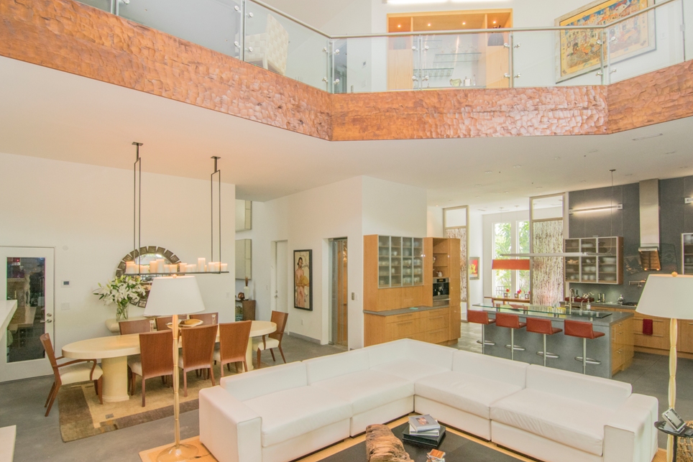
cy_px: 241
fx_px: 338
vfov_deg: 68.8
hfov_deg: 91.5
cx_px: 354
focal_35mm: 18
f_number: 7.1
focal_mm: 11
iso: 400
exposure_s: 1/60
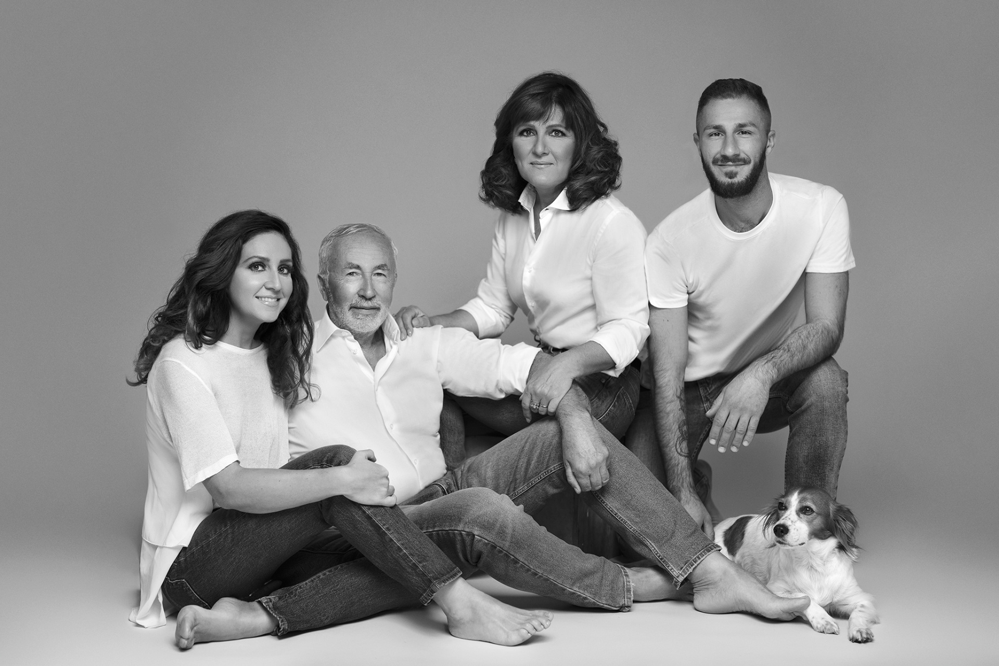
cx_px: 500
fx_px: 1388
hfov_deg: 39.6
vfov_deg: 27.0
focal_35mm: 50
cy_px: 333
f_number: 8
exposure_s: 1/200
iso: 100
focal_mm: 50
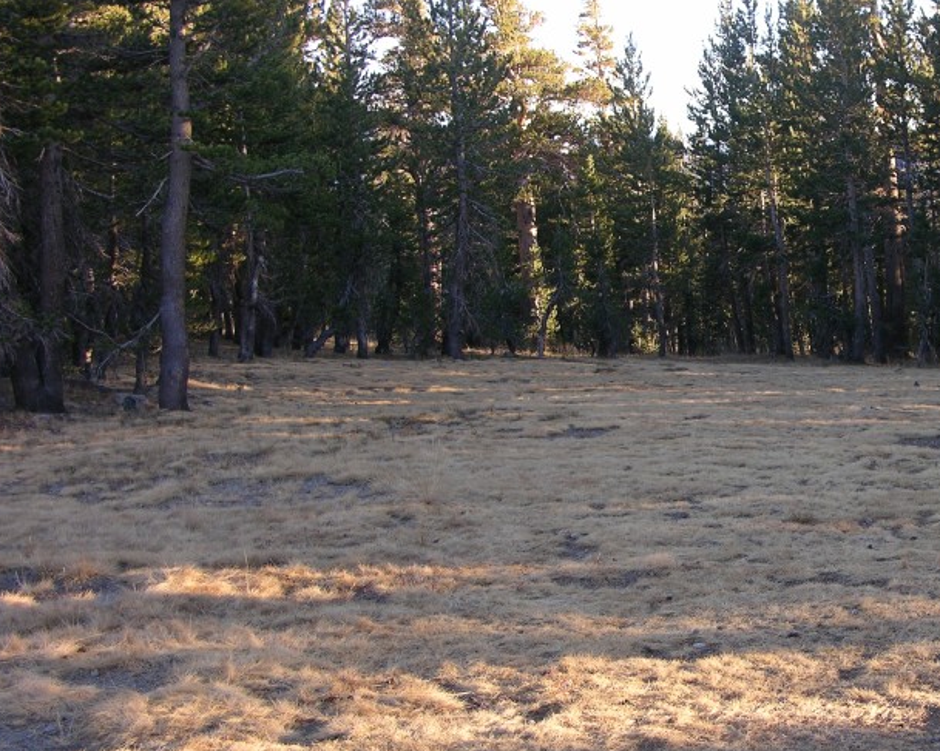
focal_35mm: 64
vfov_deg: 23.8
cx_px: 766
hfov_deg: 28.9
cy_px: 392
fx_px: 1780
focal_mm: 10
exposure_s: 1/50
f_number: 3.2
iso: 50
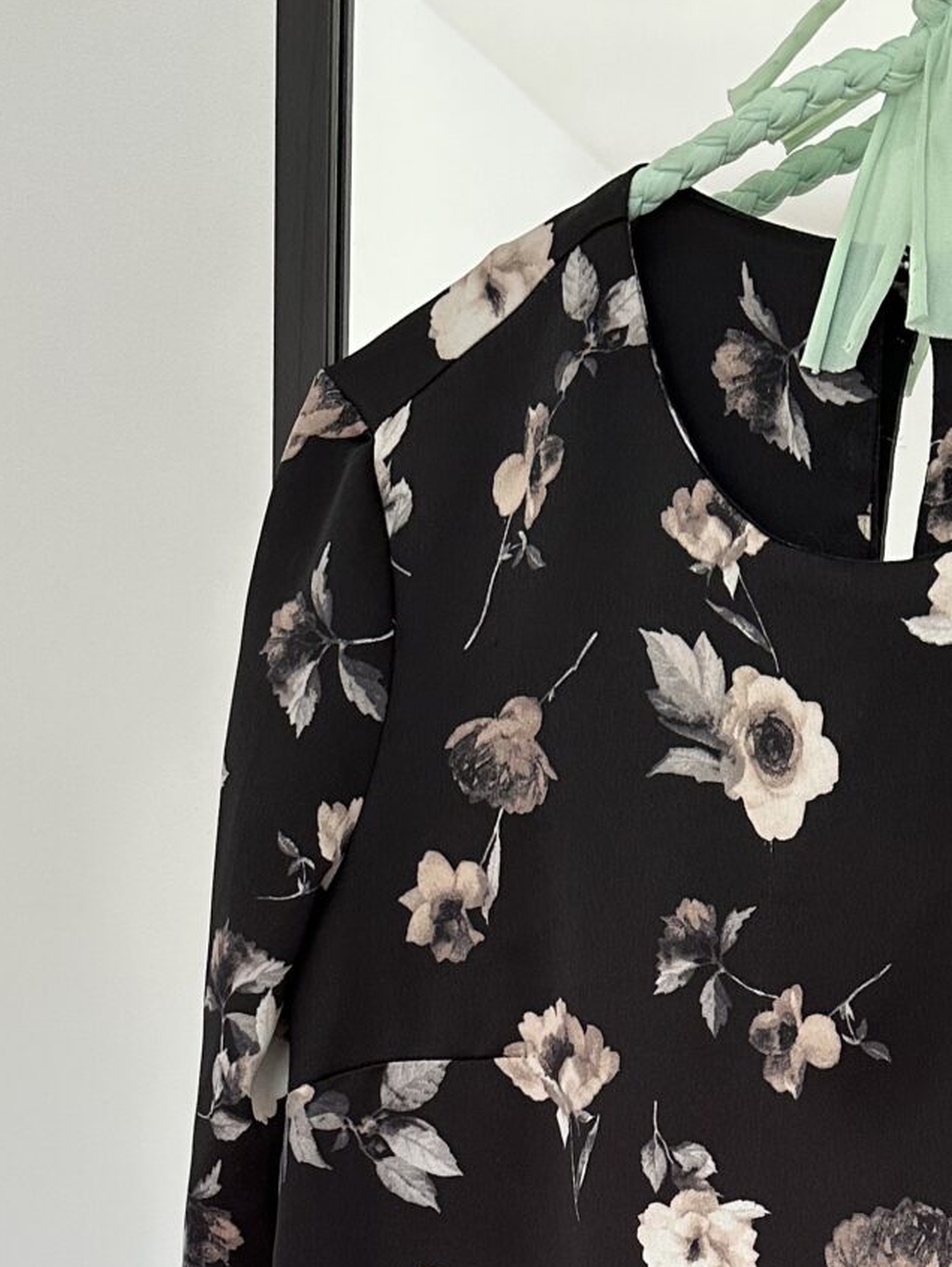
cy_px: 1427
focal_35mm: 58
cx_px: 713
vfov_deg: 29.6
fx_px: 2125
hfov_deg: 25.0
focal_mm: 6.86
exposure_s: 1/113
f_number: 1.78
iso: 250
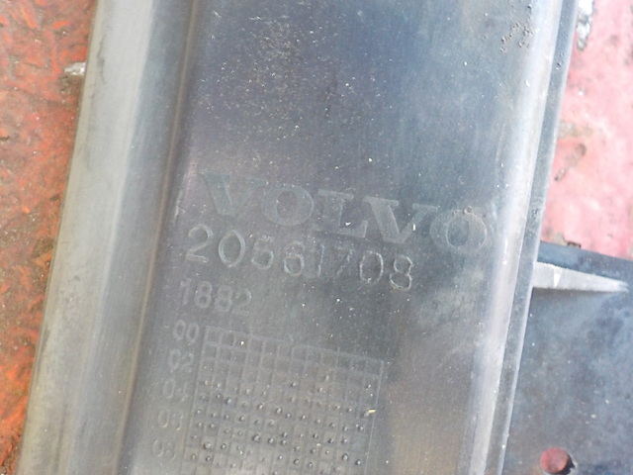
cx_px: 316
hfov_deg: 60.0
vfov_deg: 46.8
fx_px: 549
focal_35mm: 30
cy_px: 238
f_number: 3.3
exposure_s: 1/20
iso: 400
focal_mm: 4.1
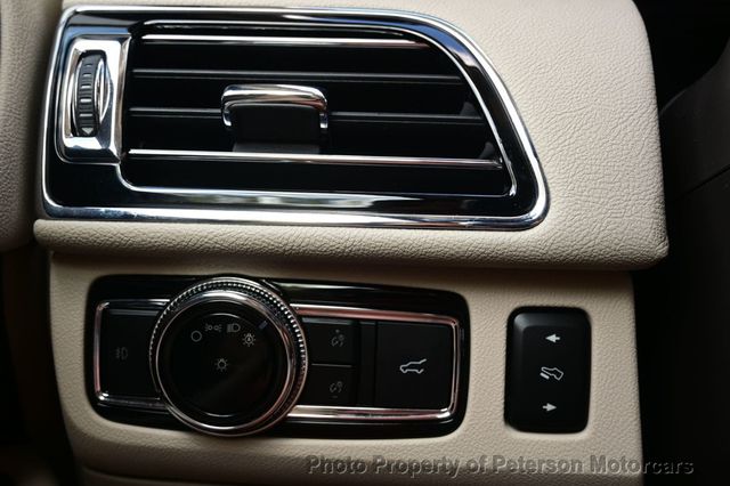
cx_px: 365
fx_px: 730
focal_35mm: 36
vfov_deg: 36.8
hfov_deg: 53.2
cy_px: 243
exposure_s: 1/50
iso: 100
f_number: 4.2
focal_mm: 24
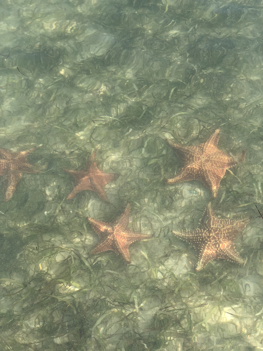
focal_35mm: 52
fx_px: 527
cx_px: 132
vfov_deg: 36.8
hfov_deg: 28.0
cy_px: 176
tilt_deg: -53.9
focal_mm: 6
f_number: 2.4
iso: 16
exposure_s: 1/246
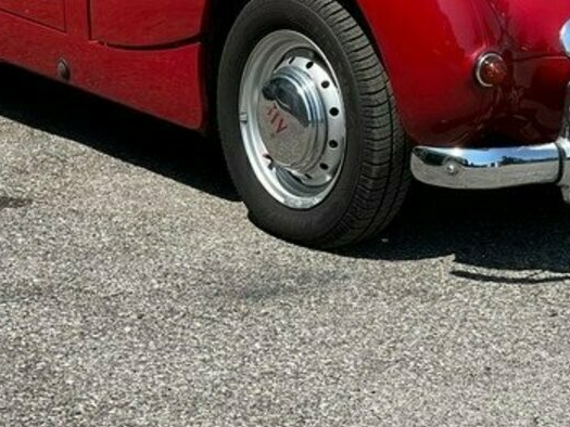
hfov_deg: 11.2
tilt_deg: -8.5
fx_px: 2899
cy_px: -33
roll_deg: -1.4
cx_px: 325
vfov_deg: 8.4
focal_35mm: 176
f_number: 2.8
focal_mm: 9
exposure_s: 1/521
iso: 32
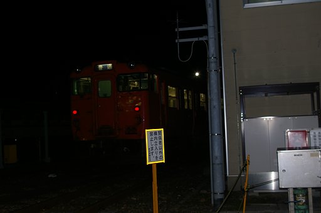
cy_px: 106
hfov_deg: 40.4
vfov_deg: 27.5
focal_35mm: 49
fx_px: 436
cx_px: 160
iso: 200
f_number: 4
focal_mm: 33
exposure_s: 1/50
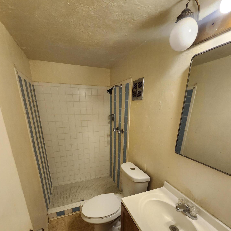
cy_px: 154
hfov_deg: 87.4
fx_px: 121
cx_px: 116
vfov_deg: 84.4
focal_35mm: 16
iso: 160
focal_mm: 1.74
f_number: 2.2
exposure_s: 1/60
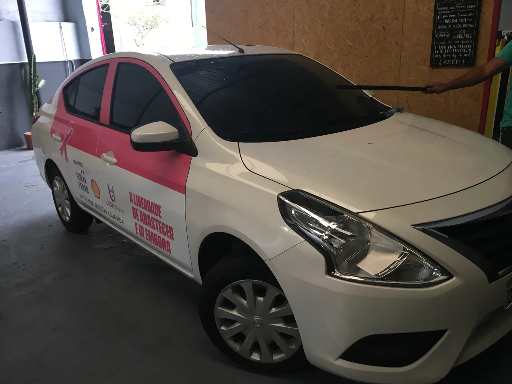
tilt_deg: -18.0
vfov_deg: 48.2
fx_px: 429
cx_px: 256
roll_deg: +1.6
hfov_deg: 61.7
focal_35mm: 29
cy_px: 192
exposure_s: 1/30
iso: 50
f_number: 2.2
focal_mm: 4.15
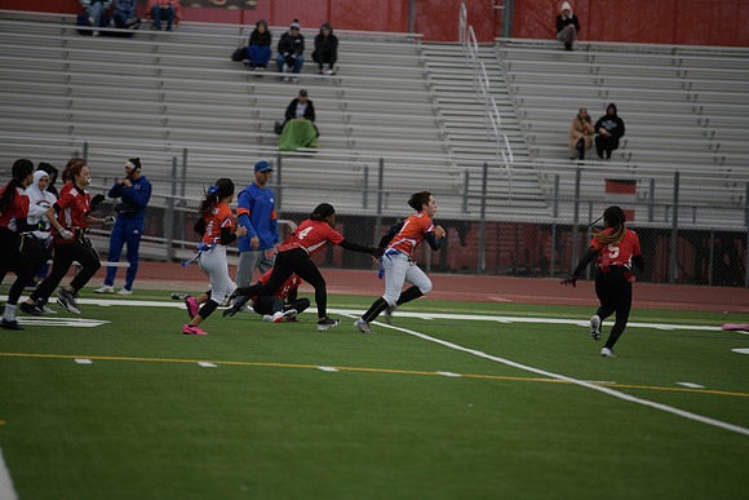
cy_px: 250
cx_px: 374
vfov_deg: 6.9
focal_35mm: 200
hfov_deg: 10.3
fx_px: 4162
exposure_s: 1/200
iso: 125
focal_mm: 200
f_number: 2.8
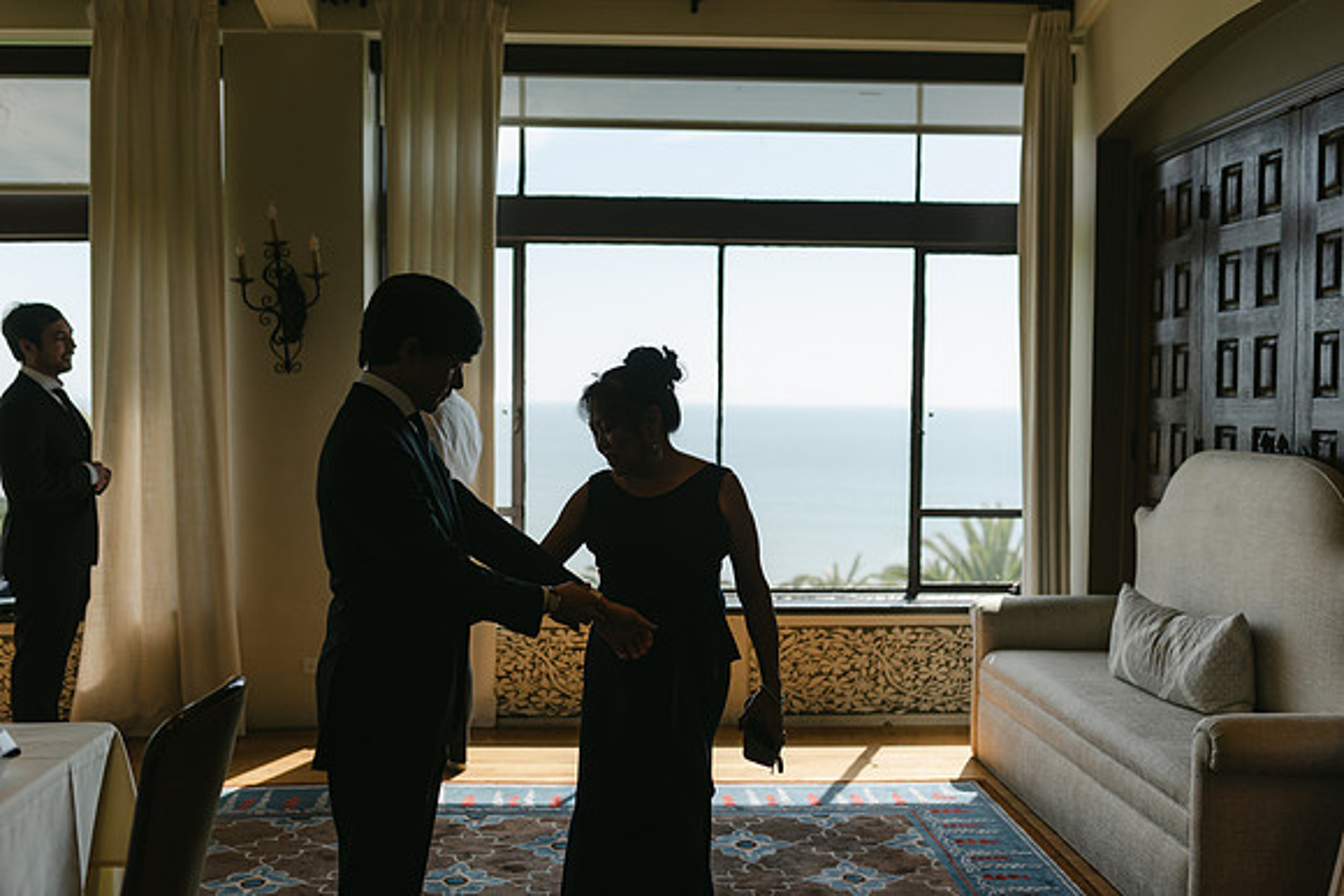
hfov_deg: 54.4
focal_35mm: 35
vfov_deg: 37.9
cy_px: 448
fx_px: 1307
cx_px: 672
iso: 100
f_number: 2
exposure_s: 1/2000
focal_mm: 35
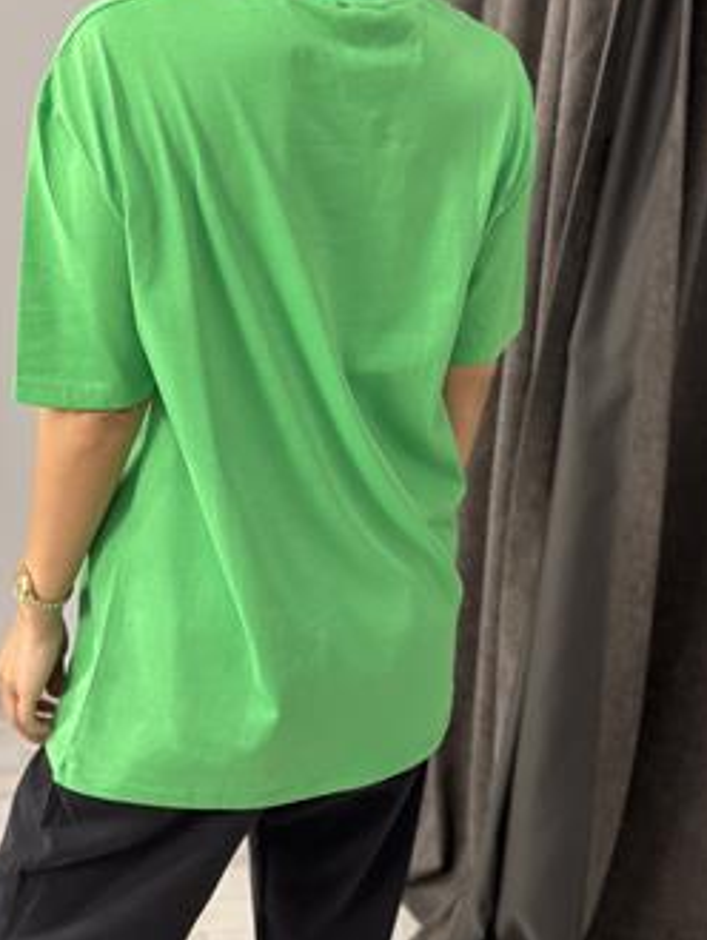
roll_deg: -2.9
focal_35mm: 60
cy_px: 463
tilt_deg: -20.9
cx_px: 277
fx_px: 1632
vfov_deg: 32.2
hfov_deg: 24.4
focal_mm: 6.86
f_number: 1.78
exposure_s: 1/50
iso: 100
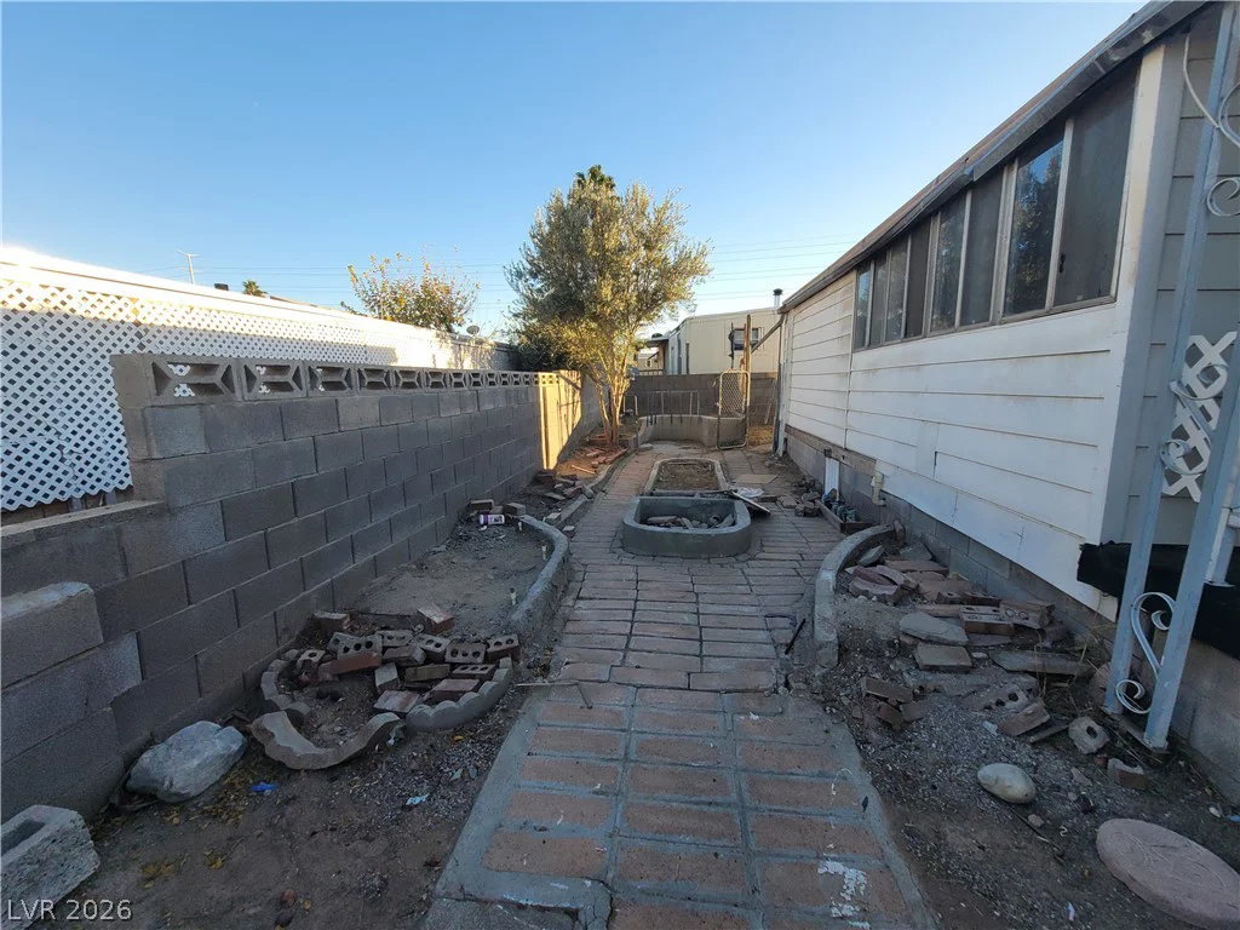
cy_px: 465
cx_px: 620
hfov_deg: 106.2
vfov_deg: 89.9
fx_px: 466
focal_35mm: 13
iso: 64
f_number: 2.2
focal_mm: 2.2
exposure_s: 1/421
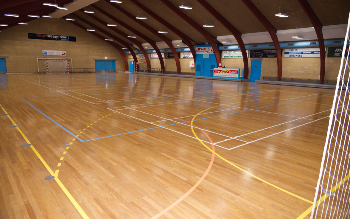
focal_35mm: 25
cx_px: 174
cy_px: 108
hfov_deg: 72.5
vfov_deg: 49.3
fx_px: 239
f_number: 4.5
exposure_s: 1/80
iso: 800
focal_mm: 24
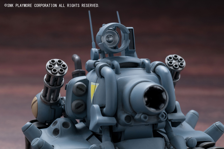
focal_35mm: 75
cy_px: 74
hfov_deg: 27.0
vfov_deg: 18.1
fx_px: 466
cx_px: 112
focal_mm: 50
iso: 200
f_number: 5.6
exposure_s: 1/125
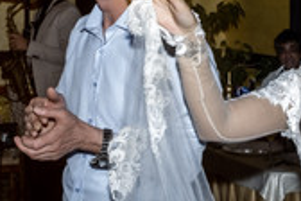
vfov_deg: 13.7
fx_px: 828
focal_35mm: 99
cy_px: 39
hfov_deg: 20.0
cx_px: 303
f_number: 8
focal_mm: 17.6
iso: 80
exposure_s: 1/2
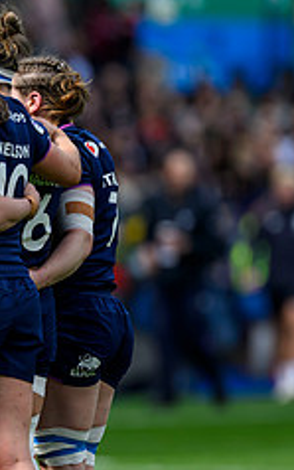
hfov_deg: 1.3
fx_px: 12702
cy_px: 285
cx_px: -249
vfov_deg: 2.1
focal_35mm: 992
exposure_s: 1/2500
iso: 500
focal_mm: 400
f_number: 4
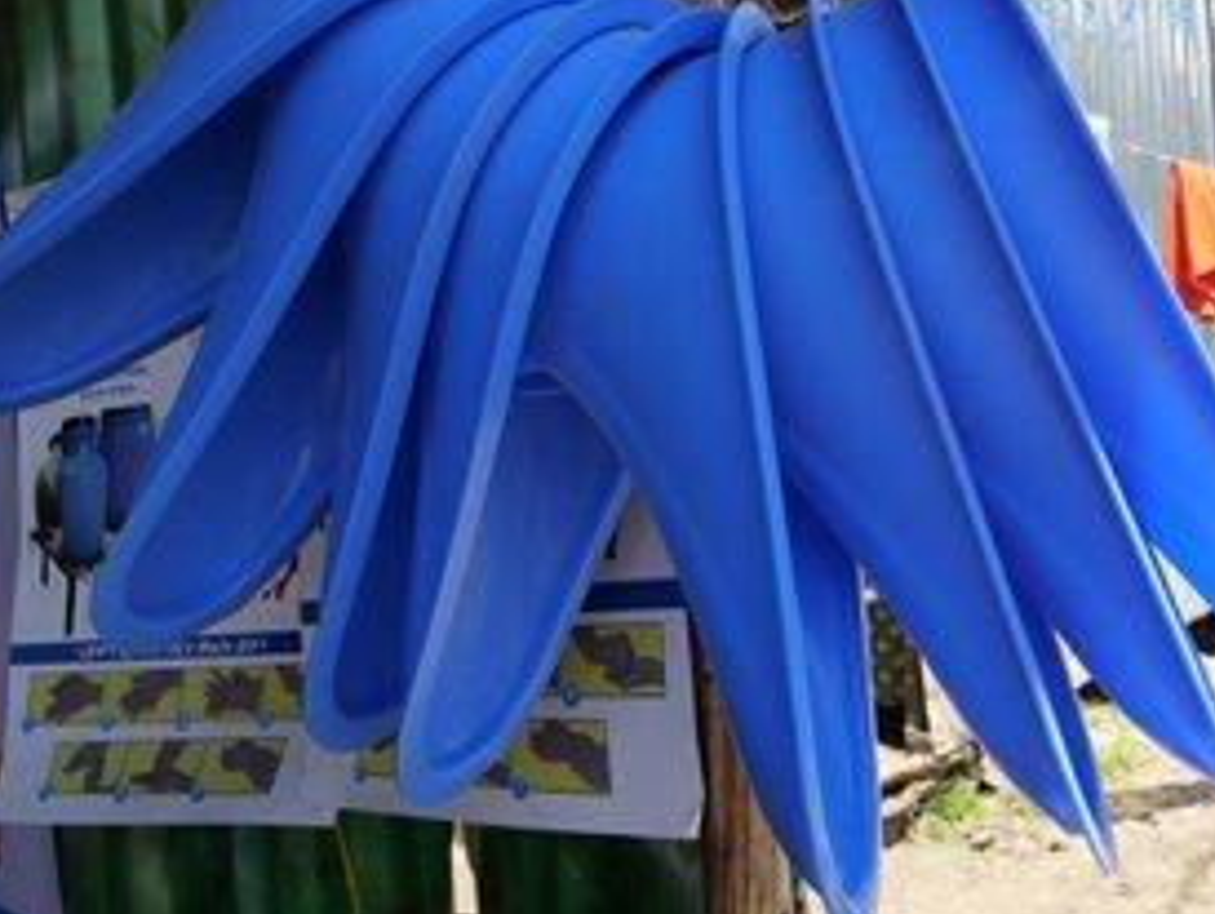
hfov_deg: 44.6
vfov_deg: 34.3
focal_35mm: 42
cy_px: 382
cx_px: 701
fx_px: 1475
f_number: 5.6
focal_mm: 15
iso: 200
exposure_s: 1/320
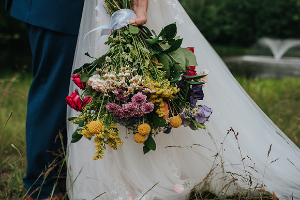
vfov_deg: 37.9
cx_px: 150
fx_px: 292
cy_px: 100
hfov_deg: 54.4
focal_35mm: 35
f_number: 3.2
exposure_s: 1/800
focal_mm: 35
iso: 100
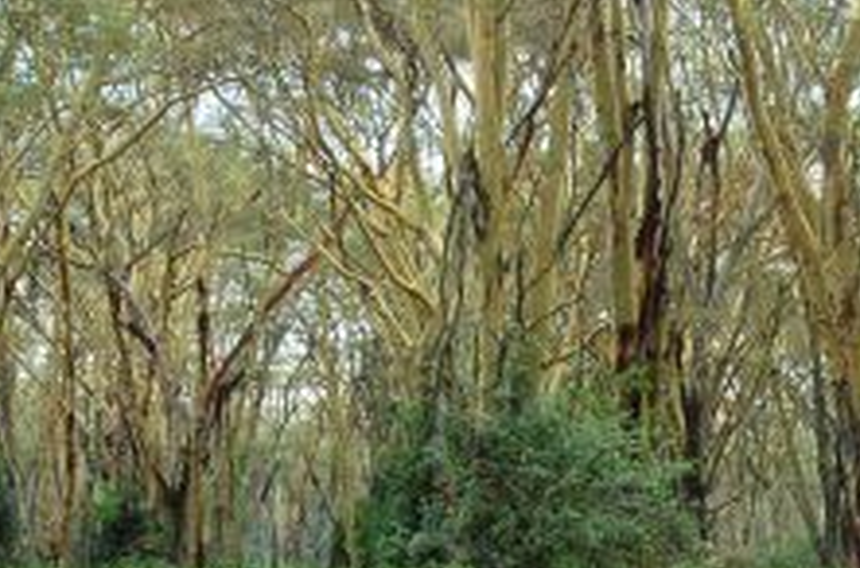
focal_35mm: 126
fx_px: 3010
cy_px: 735
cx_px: 615
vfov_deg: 10.5
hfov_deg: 16.2
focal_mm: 31
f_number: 5.6
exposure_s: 1/125
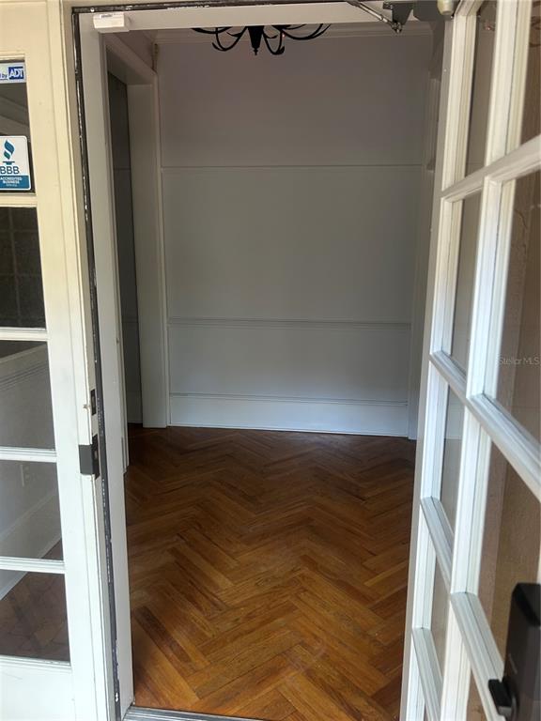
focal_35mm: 26
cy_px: 360
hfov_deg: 53.1
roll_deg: -1.6
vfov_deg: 67.3
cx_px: 270
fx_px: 542
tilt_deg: -10.8
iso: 160
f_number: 1.5
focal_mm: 5.7
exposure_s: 1/60
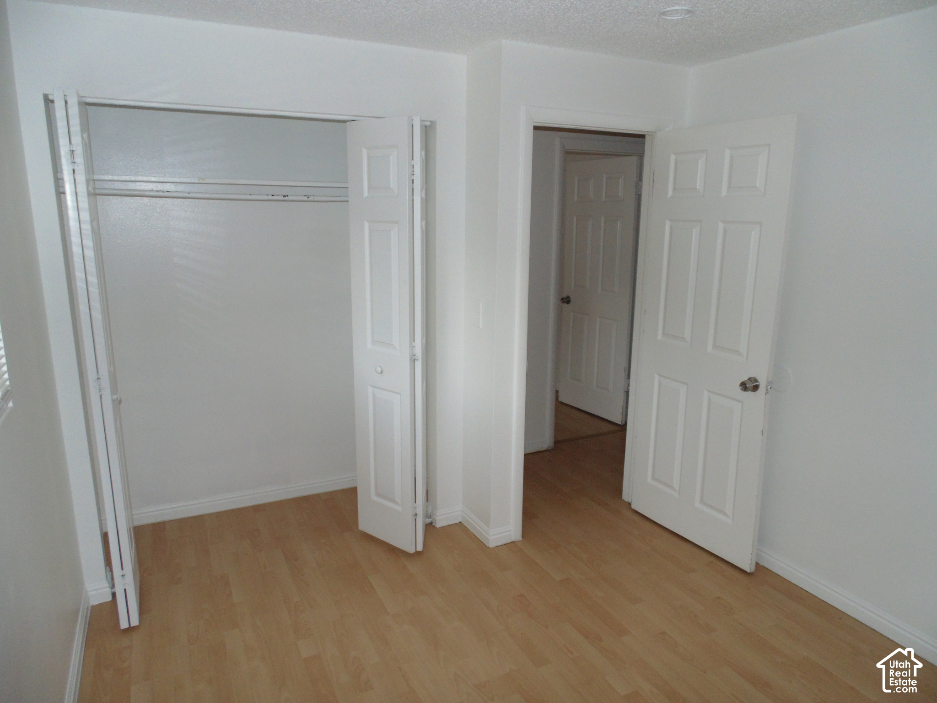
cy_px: 352
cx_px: 468
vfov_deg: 61.1
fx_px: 596
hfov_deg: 76.4
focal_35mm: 22
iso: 200
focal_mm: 4
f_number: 3.1
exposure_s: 1/30
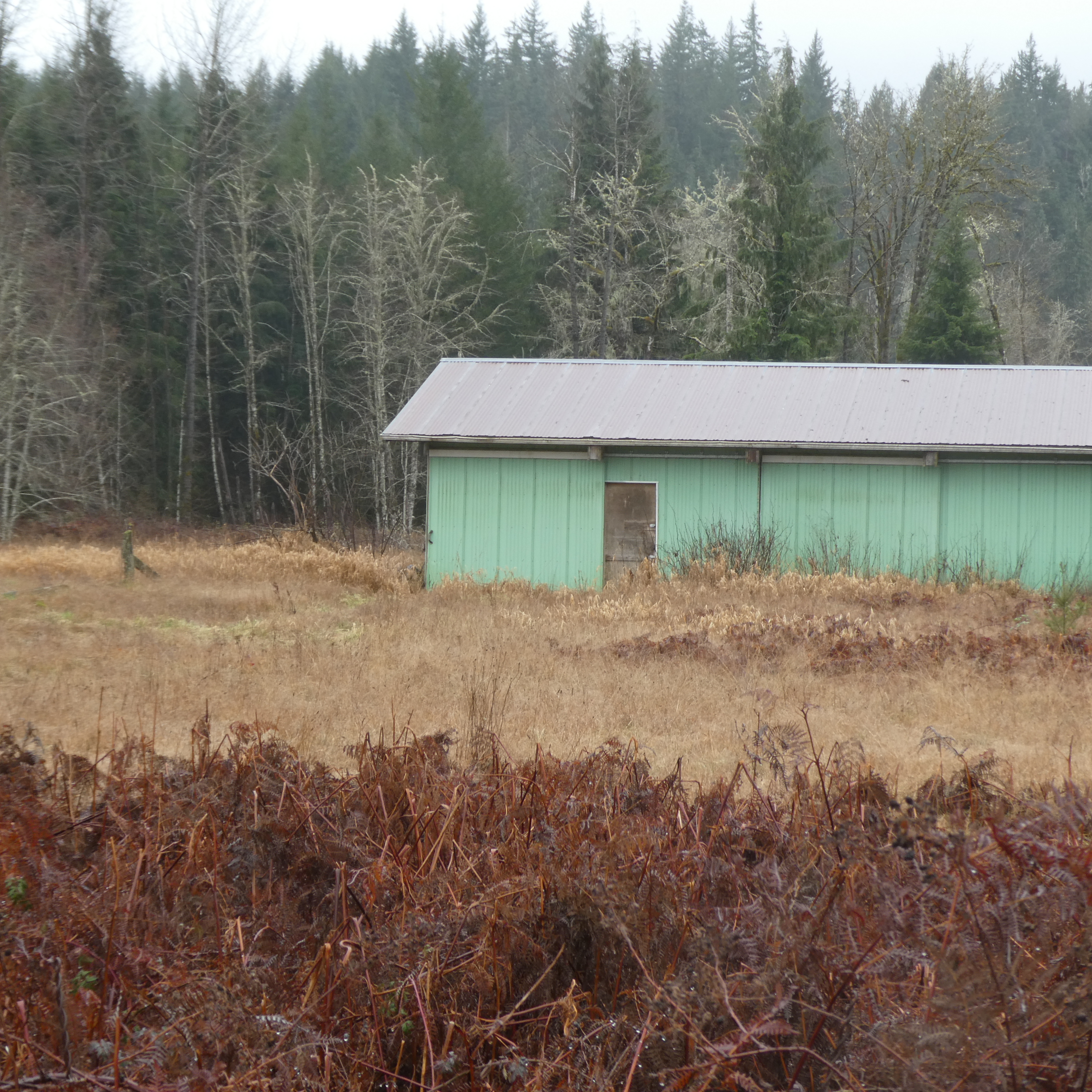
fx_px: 3141
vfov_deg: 19.7
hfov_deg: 19.7
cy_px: 549
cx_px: 716
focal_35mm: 88
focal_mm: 13.2
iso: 80
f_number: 4.6
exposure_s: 1/100
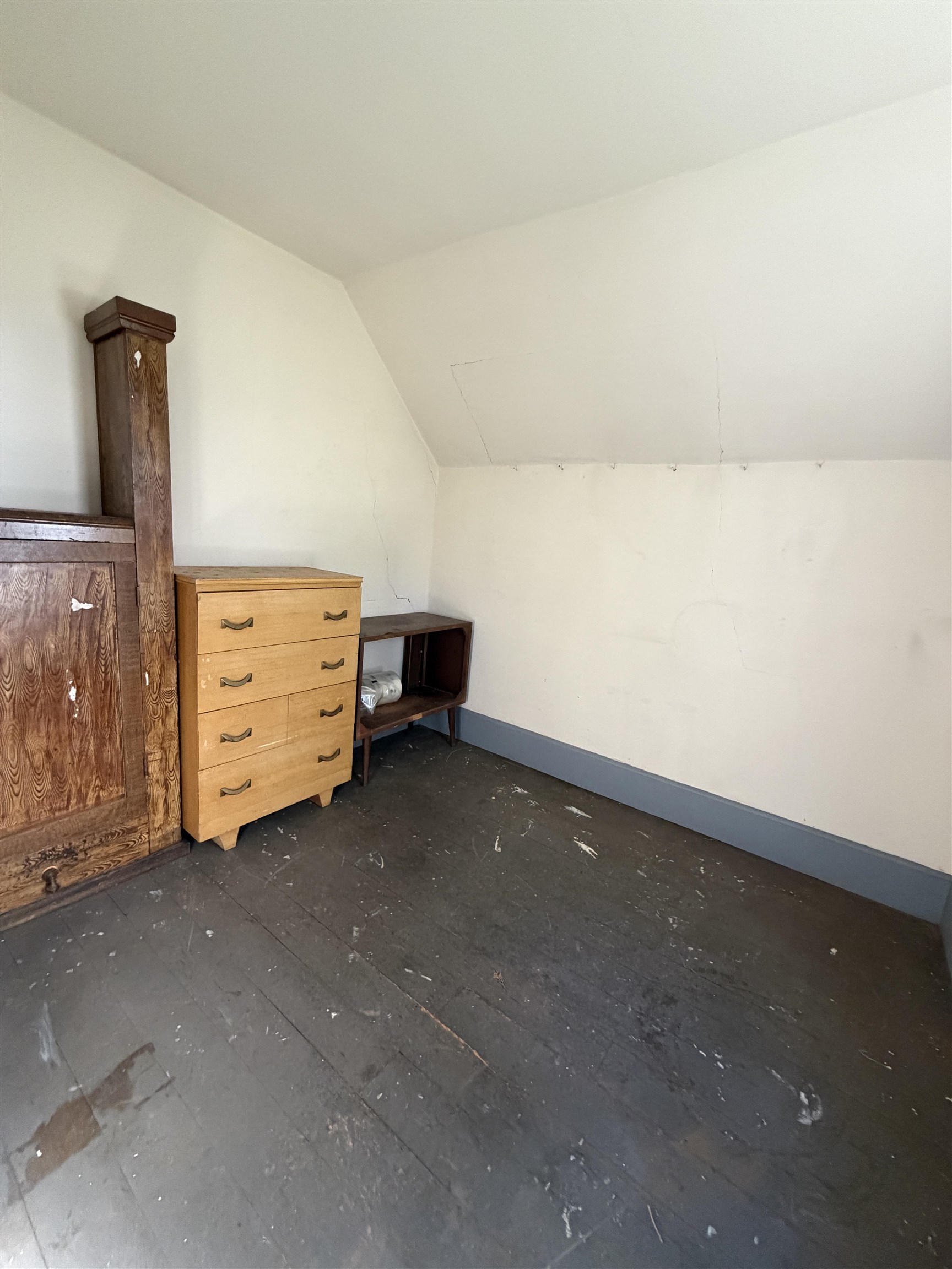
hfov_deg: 85.7
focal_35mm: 14
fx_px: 513
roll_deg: -5.3
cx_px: 476
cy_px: 634
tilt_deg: -9.7
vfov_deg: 102.1
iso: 640
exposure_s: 1/60
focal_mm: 2.22
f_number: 2.2
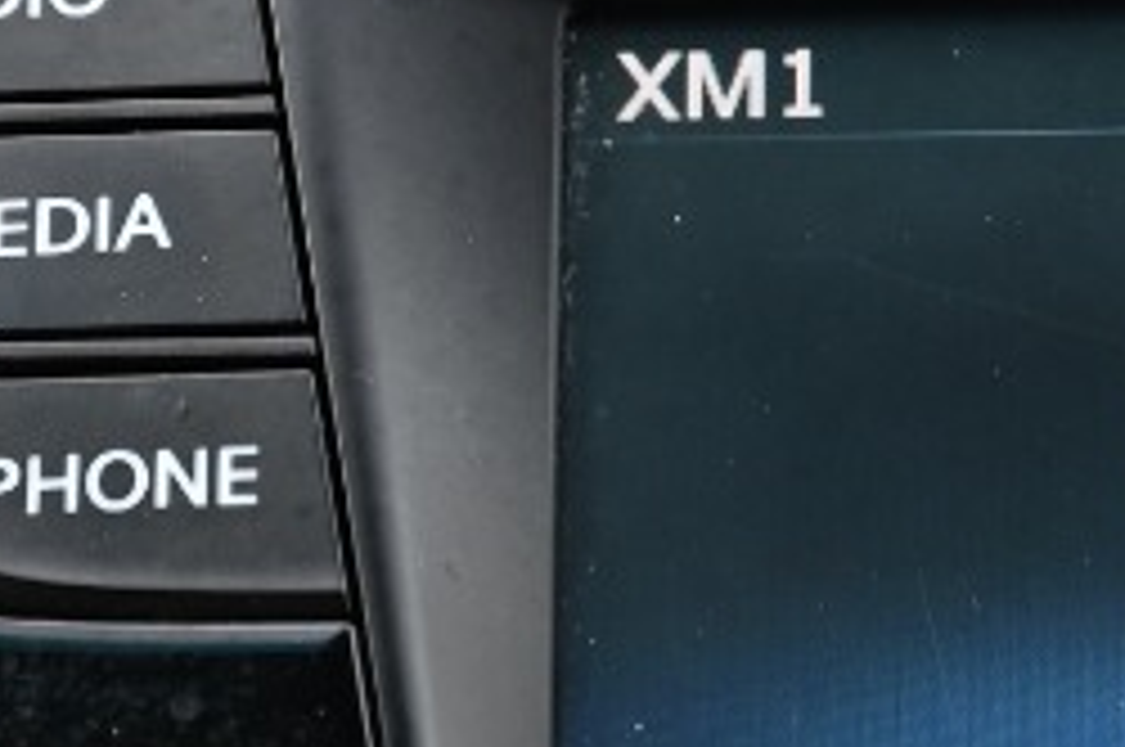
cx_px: 1436
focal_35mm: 455
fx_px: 14200
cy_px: 441
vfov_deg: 3.0
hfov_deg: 4.5
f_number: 4
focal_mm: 70
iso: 400
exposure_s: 1/200
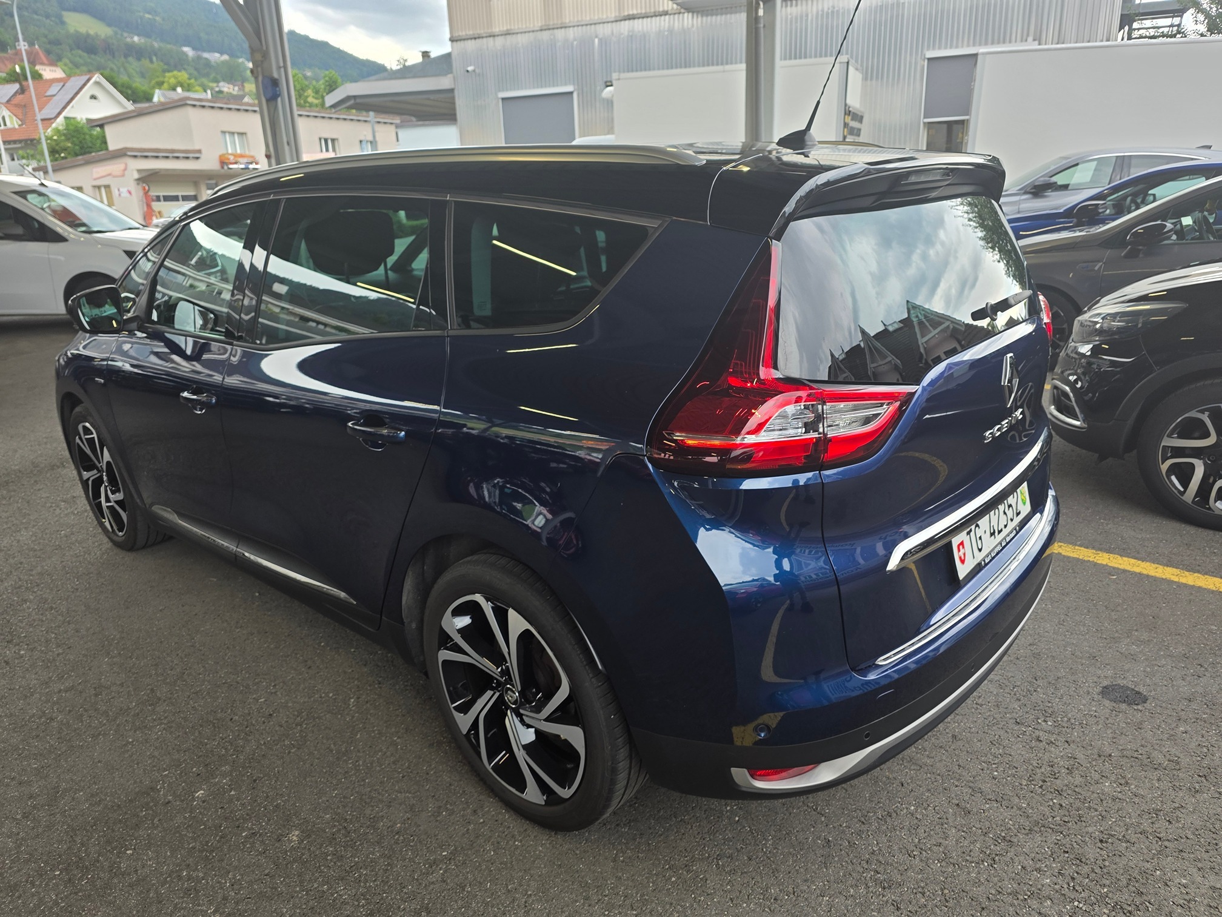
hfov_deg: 73.9
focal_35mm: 23
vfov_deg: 58.9
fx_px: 812
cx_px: 611
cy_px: 458
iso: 64
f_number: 1.7
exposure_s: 1/180
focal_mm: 6.3
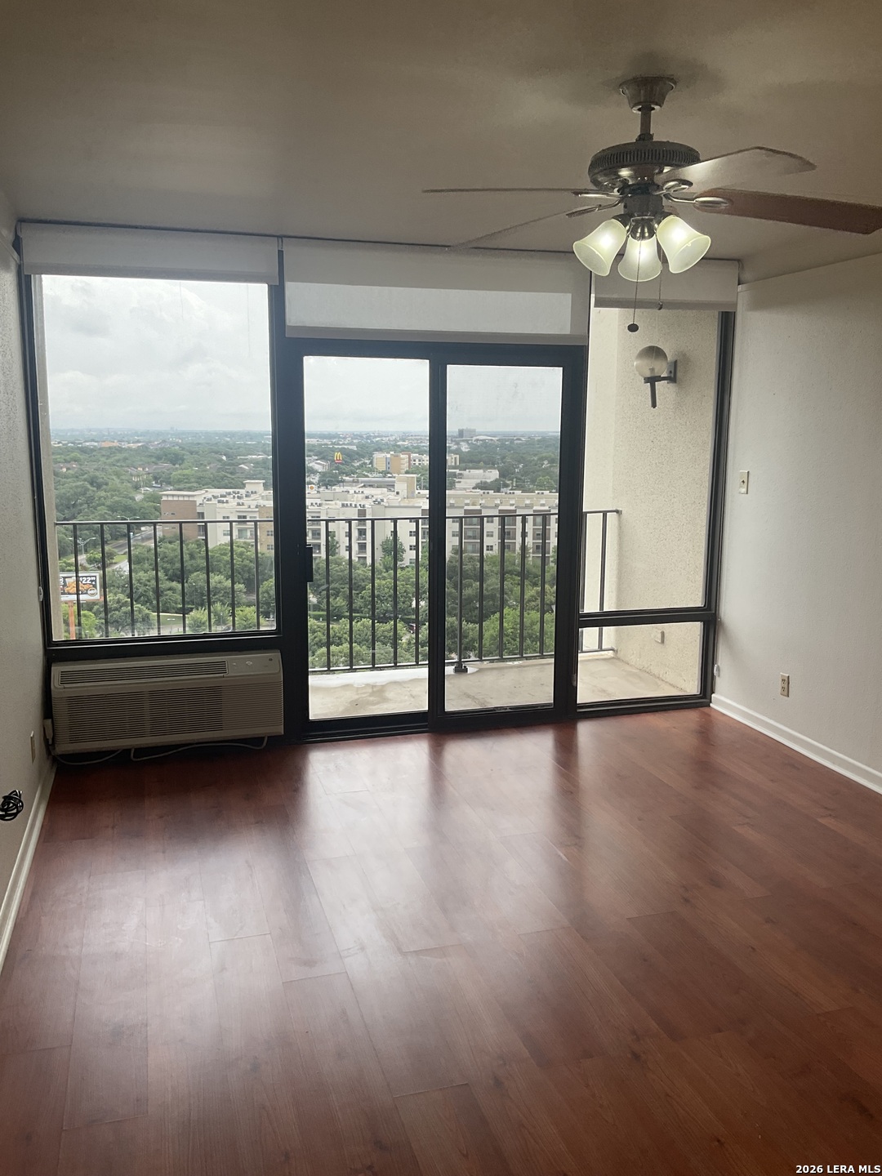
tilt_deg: -9.0
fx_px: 985
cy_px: 588
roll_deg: -0.1
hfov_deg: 48.2
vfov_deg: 61.7
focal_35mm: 29
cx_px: 441
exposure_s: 1/204
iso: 16
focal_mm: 3
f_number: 1.8
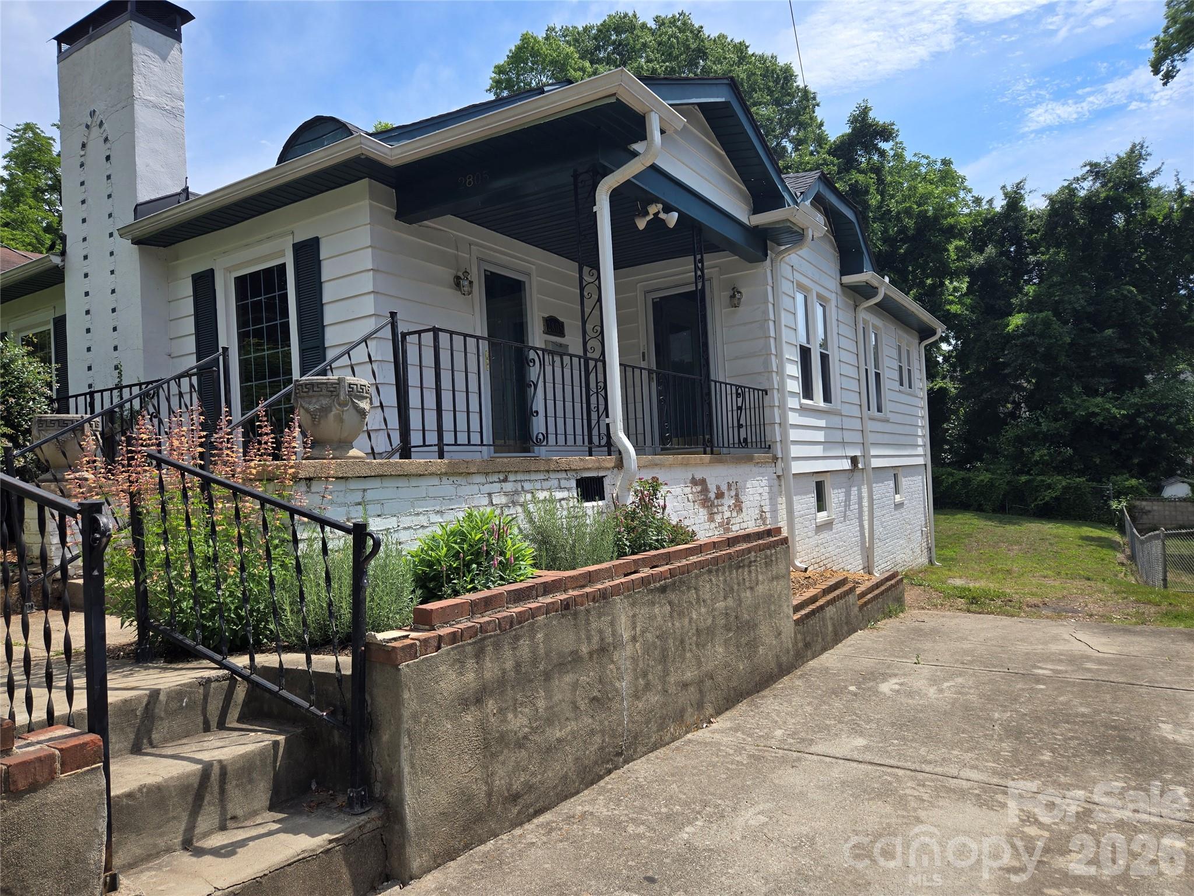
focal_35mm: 23
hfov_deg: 73.9
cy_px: 448
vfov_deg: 58.9
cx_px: 597
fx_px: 793
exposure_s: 1/1445
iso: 25
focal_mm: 5.4
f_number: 1.8
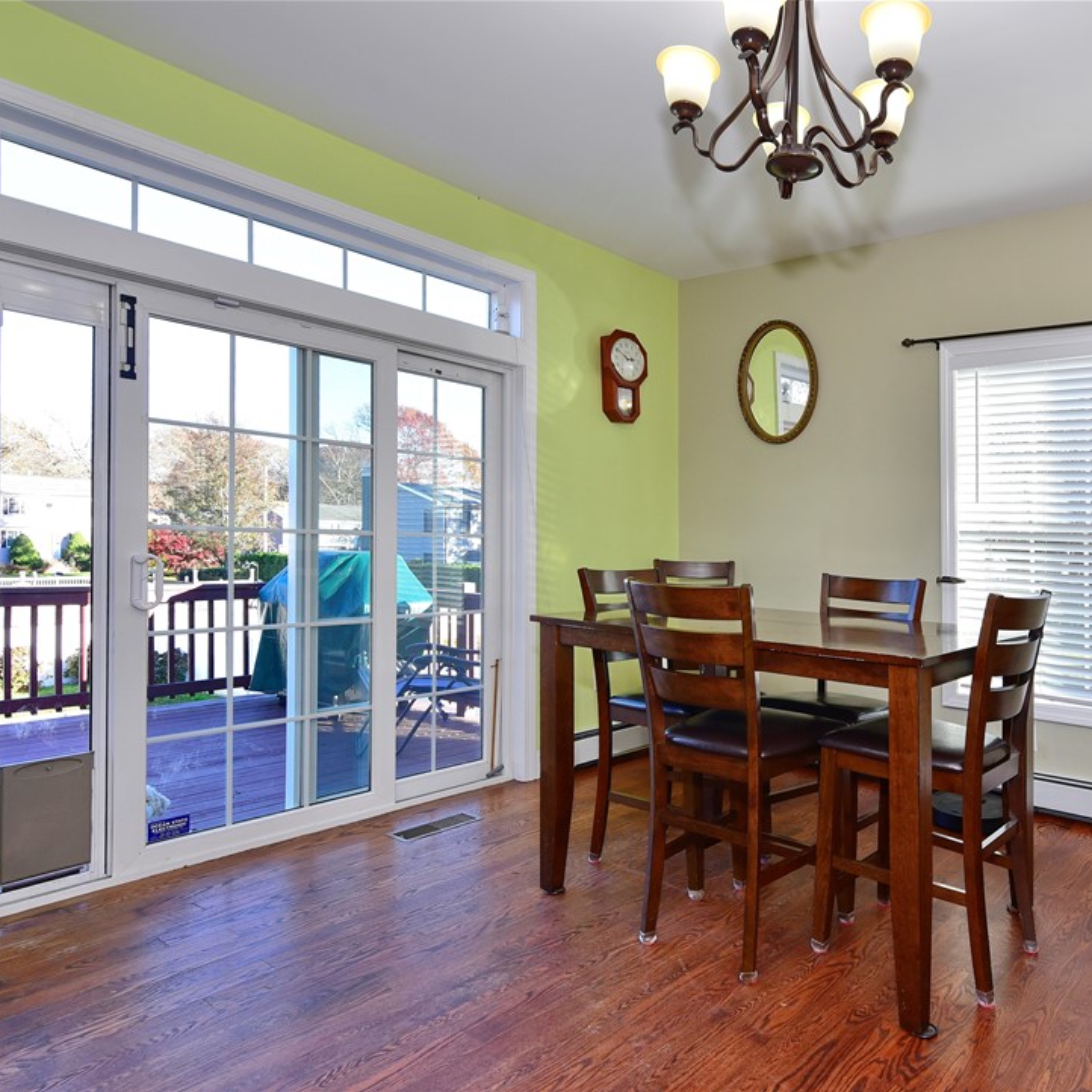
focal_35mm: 23
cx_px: 718
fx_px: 821
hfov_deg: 65.7
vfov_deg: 67.3
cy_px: 546
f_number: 8
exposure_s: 1/100
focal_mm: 18
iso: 400
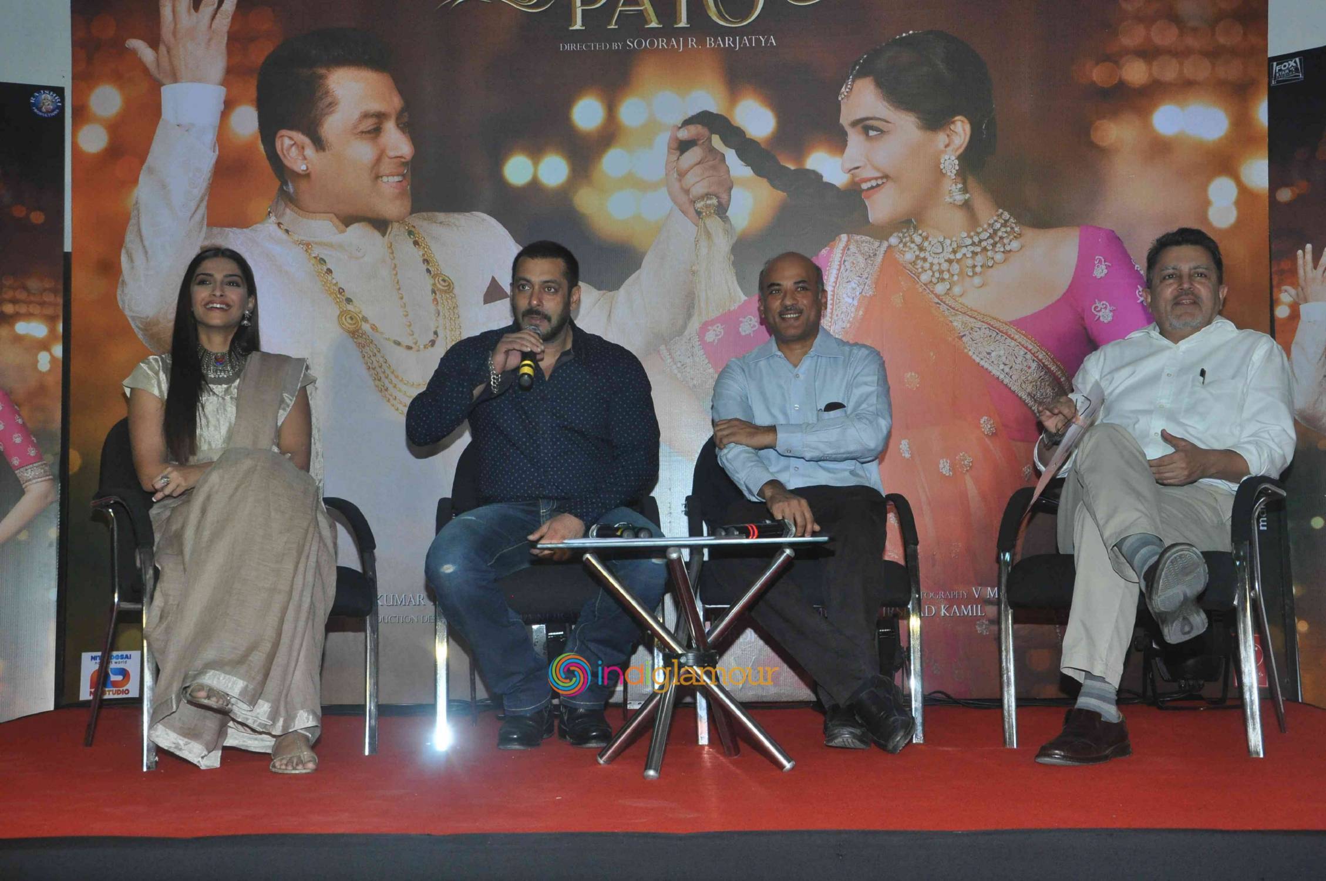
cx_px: 663
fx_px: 1656
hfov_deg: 43.6
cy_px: 440
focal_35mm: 45
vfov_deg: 29.8
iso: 1000
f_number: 10
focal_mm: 30
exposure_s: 1/250
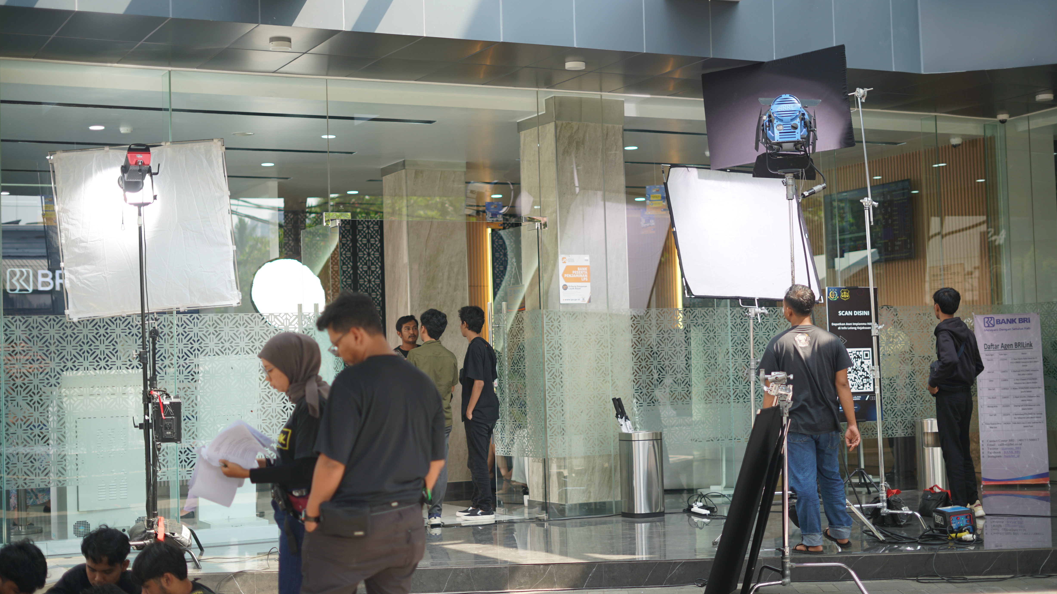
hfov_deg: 37.8
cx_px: 552
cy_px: 298
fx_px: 1541
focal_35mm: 55
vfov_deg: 21.8
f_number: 1.8
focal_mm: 50
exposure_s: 1/400
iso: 100
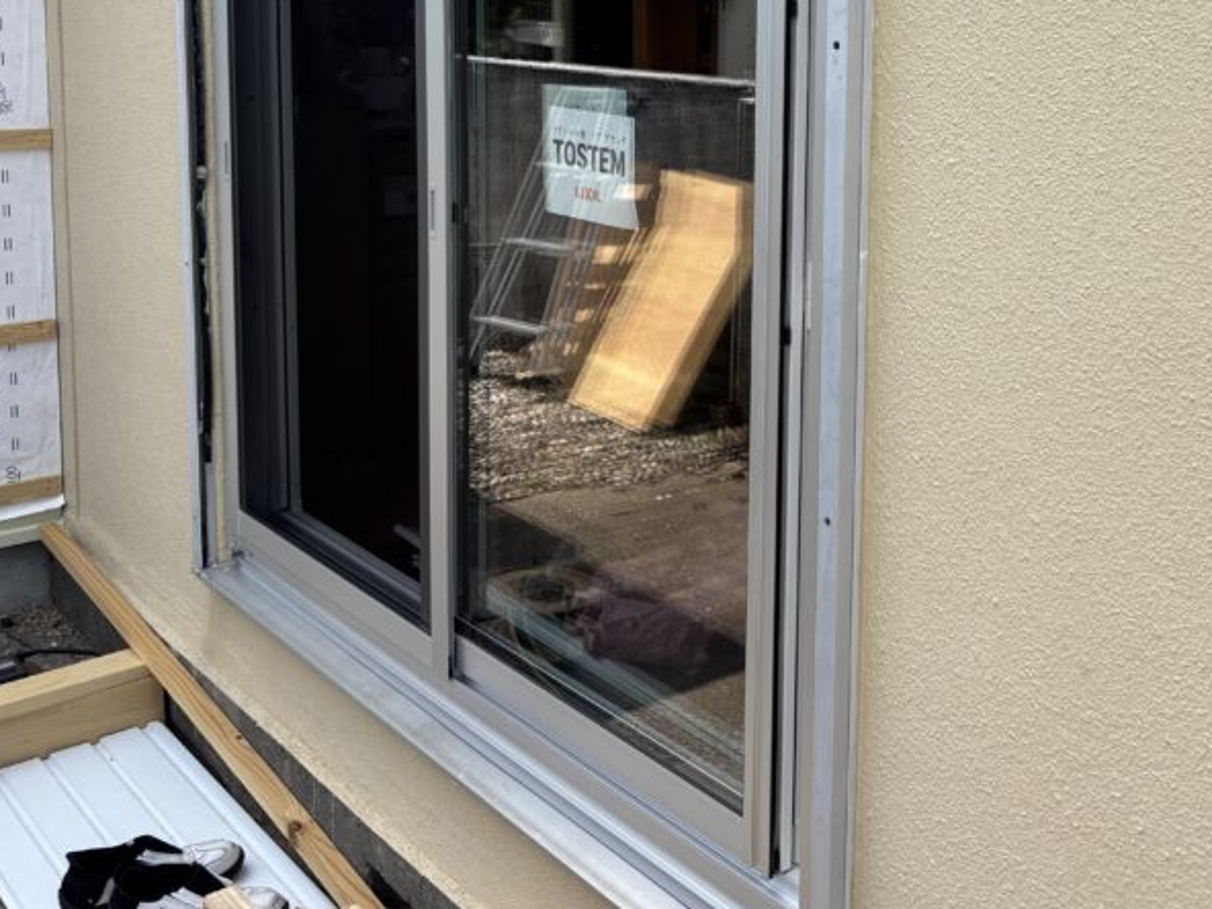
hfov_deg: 41.7
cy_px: 188
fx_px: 1576
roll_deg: -1.5
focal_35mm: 45
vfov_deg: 31.4
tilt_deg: -7.6
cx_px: 778
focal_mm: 5.96
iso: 50
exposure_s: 1/1912
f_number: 1.6
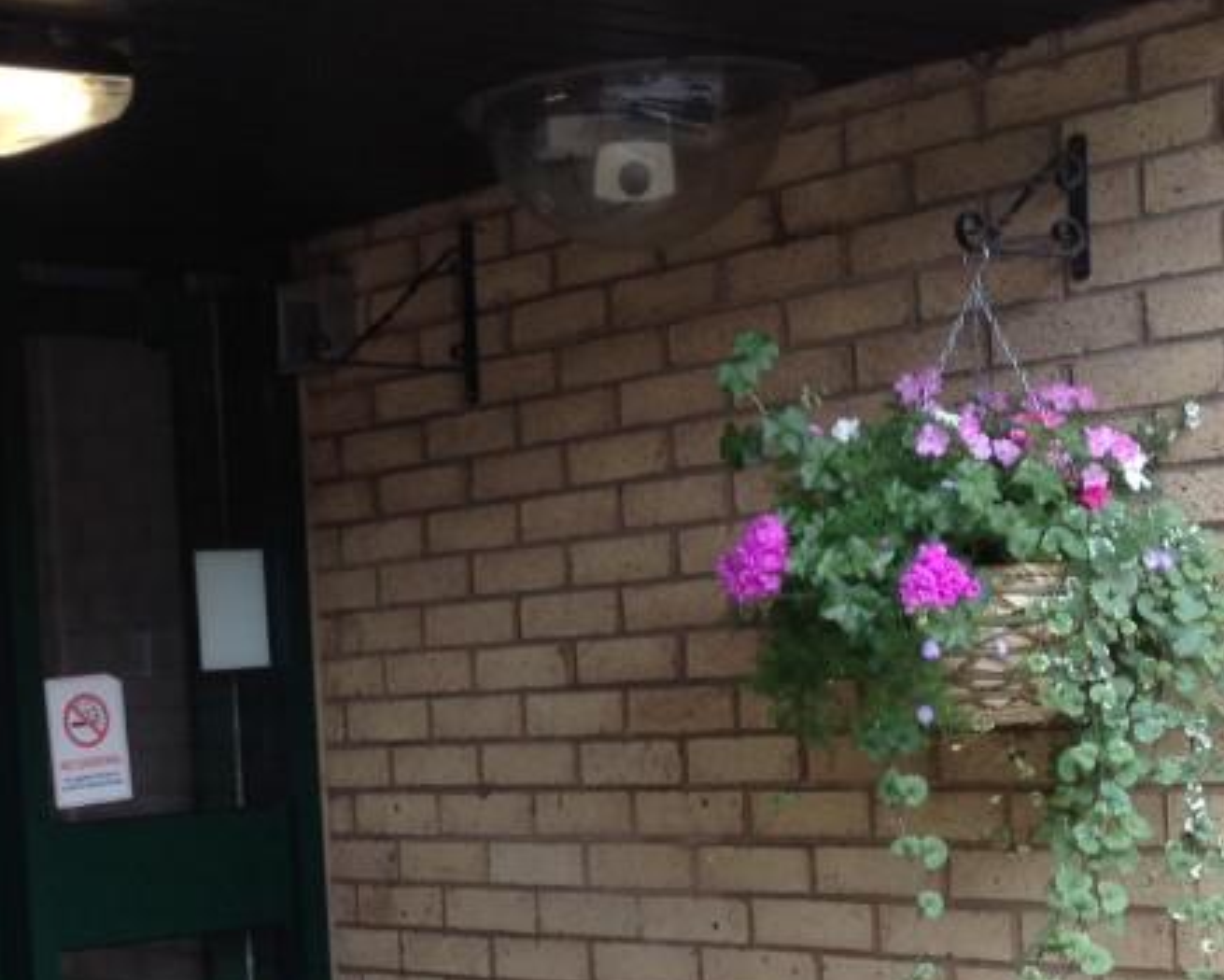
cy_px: 706
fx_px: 2899
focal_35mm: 80
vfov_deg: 19.1
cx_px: 241
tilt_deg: +0.4
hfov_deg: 23.5
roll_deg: +2.0
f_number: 2.4
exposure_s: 1/150
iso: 50
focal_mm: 4.28
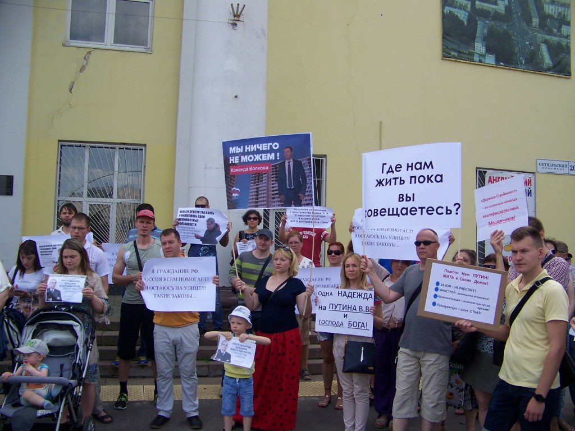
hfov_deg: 51.4
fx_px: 598
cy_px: 216
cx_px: 288
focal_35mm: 36
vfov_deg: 39.7
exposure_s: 1/500
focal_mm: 5.85
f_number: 2.8
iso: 64
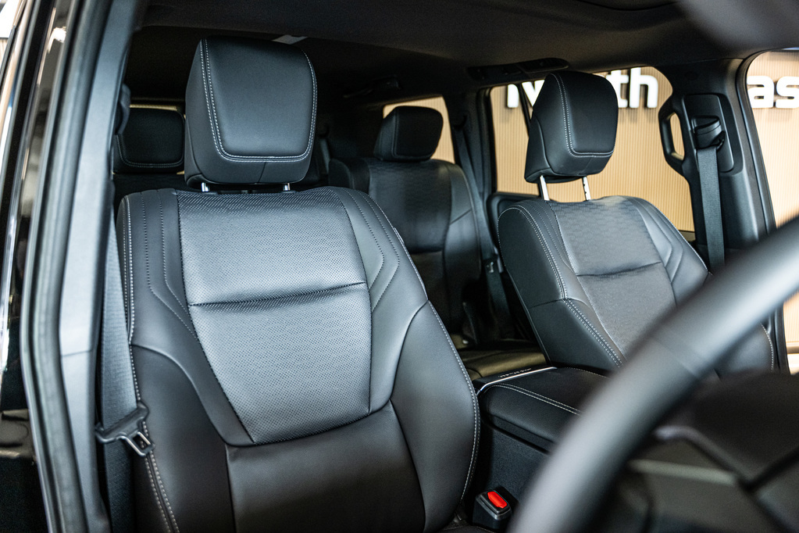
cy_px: 266
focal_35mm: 28
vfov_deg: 46.4
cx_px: 400
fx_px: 621
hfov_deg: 65.5
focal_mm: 28
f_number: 2.8
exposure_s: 1/160
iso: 1600
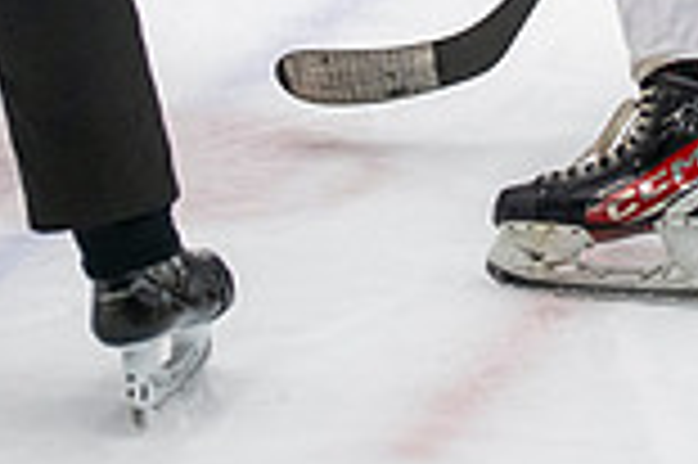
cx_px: 385
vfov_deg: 4.6
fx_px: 5694
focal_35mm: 294
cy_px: -305
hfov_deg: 7.0
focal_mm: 70
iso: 2000
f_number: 3.2
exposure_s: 1/640
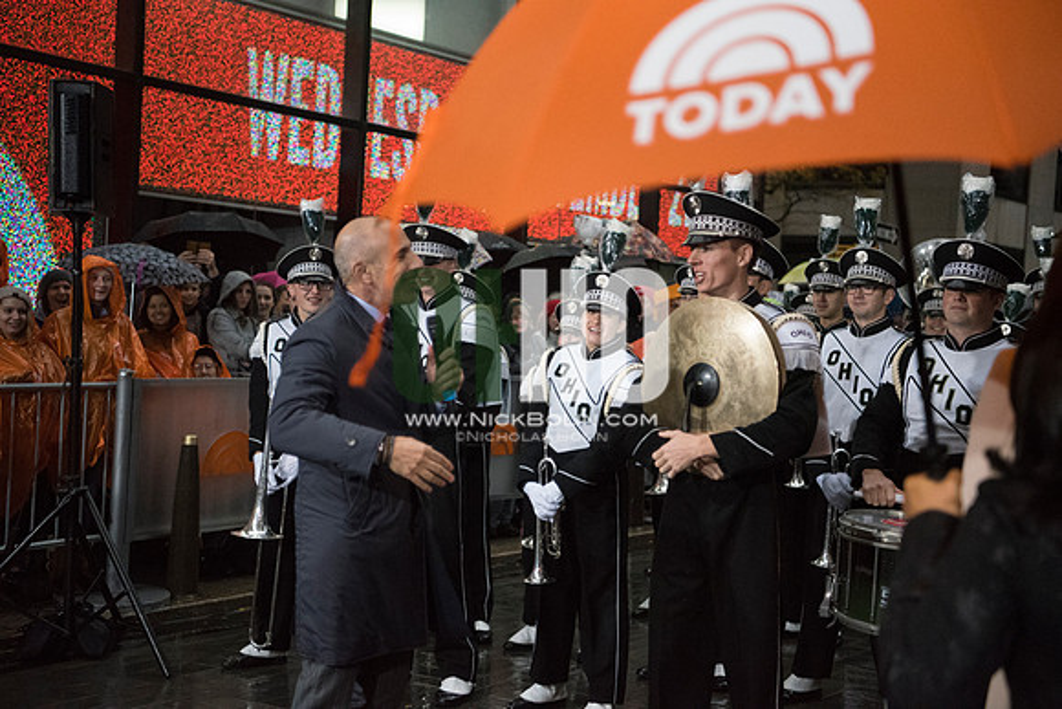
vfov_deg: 24.6
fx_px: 1623
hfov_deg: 36.2
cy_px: 354
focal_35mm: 55
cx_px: 531
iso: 10000
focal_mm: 55
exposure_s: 1/4000
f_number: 2.8
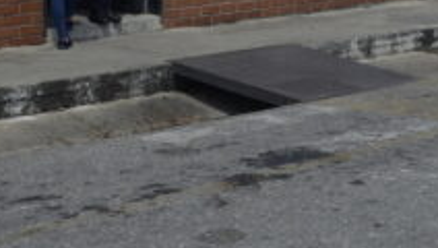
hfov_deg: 18.9
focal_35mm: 113
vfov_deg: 10.3
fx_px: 1314
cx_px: 277
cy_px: -152
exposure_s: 1/250
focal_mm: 22
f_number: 8
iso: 100
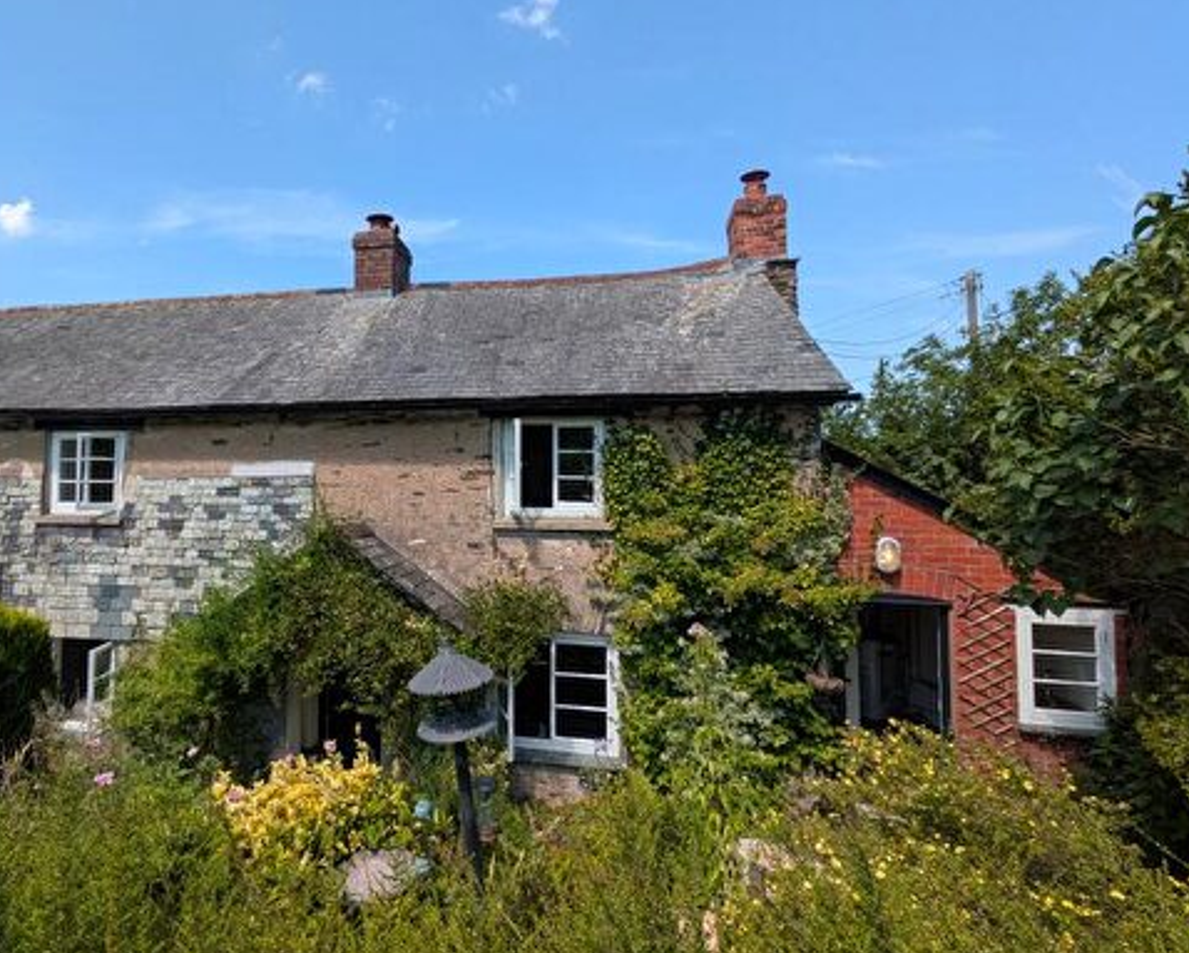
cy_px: 434
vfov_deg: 68.0
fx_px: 704
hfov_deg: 79.0
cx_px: 450
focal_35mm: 20
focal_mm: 1.85
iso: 51
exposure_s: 1/1218
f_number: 2.2
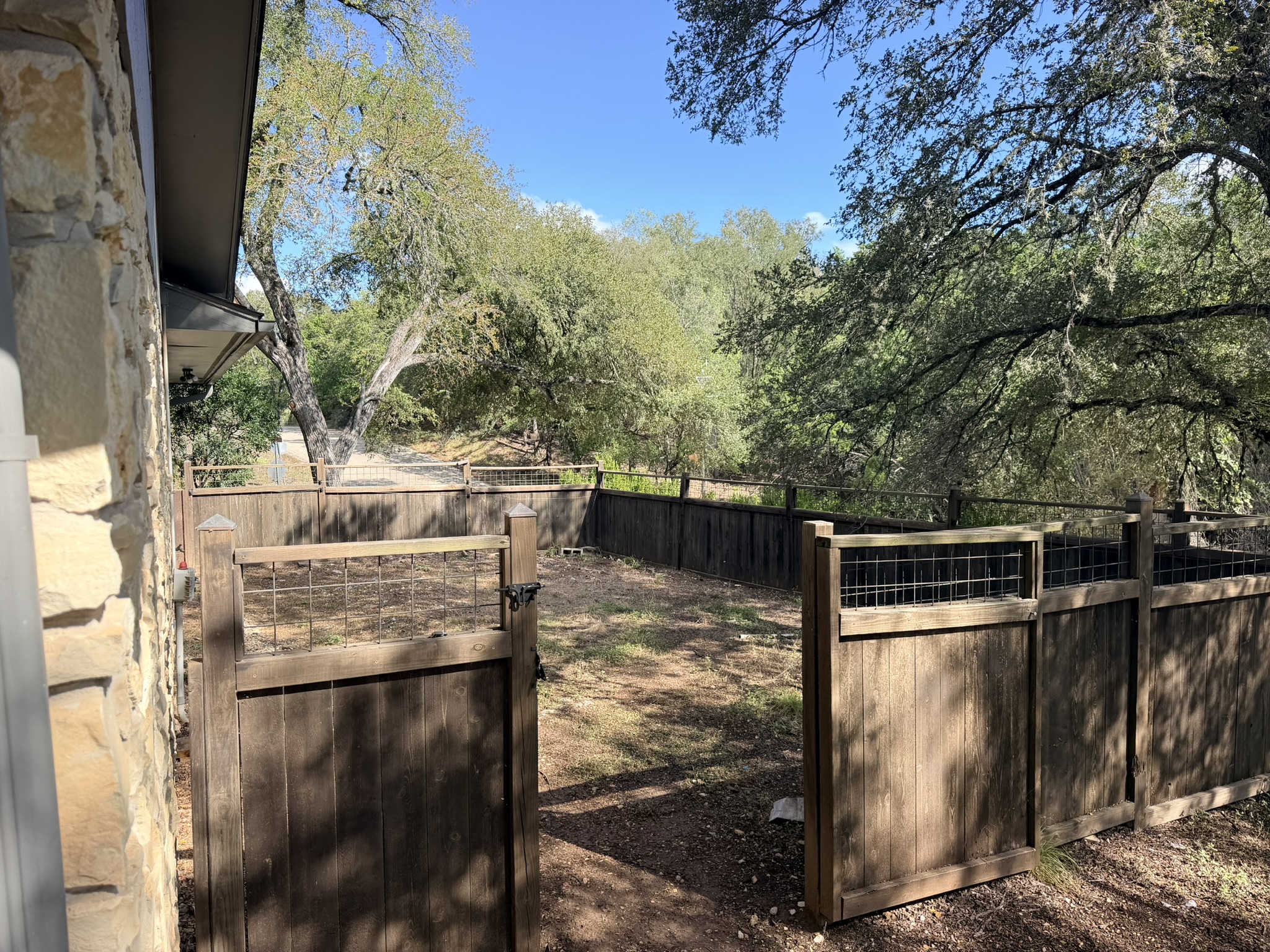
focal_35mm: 24
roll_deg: +0.9
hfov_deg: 71.6
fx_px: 881
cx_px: 635
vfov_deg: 56.8
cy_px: 476
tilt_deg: -2.4
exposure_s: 1/1385
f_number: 1.78
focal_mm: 6.76
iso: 80
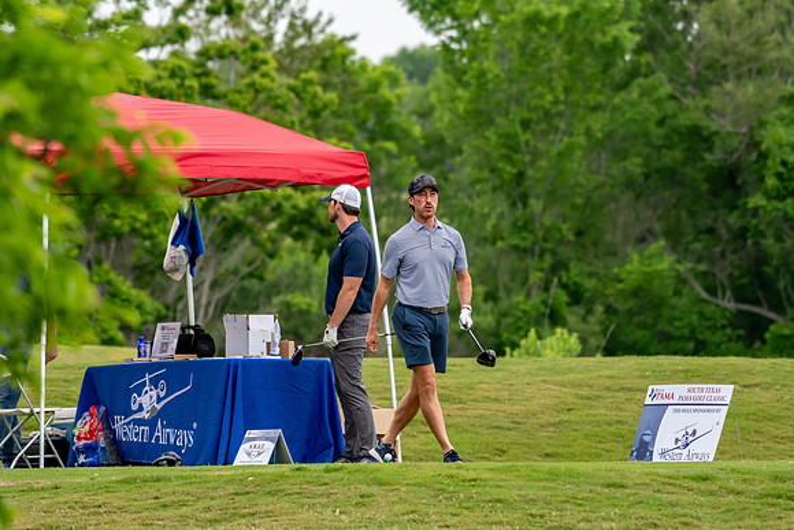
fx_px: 9927
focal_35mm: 450
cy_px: 265
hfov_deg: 4.6
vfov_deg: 3.1
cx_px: 397
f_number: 5.6
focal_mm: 300
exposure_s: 1/2000
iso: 1100
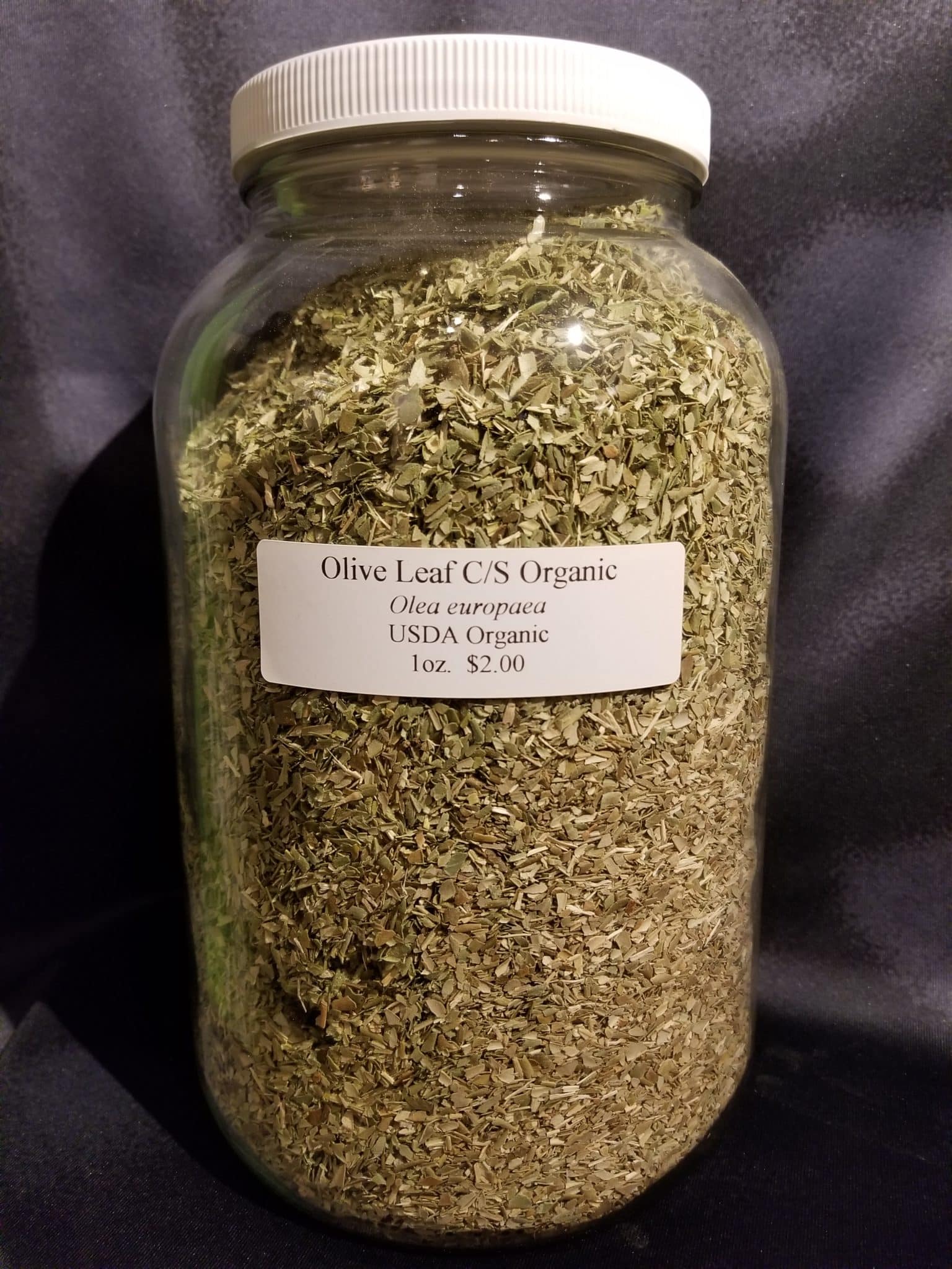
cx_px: 476
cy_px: 634
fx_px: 953
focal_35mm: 26
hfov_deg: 53.1
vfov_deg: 67.3
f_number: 1.7
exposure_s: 1/24
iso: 200
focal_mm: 4.25
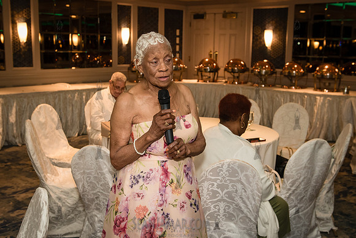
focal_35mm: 46
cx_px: 178
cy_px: 119
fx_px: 455
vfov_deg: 29.3
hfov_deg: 42.8
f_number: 3.5
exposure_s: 1/160
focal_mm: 34
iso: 1600
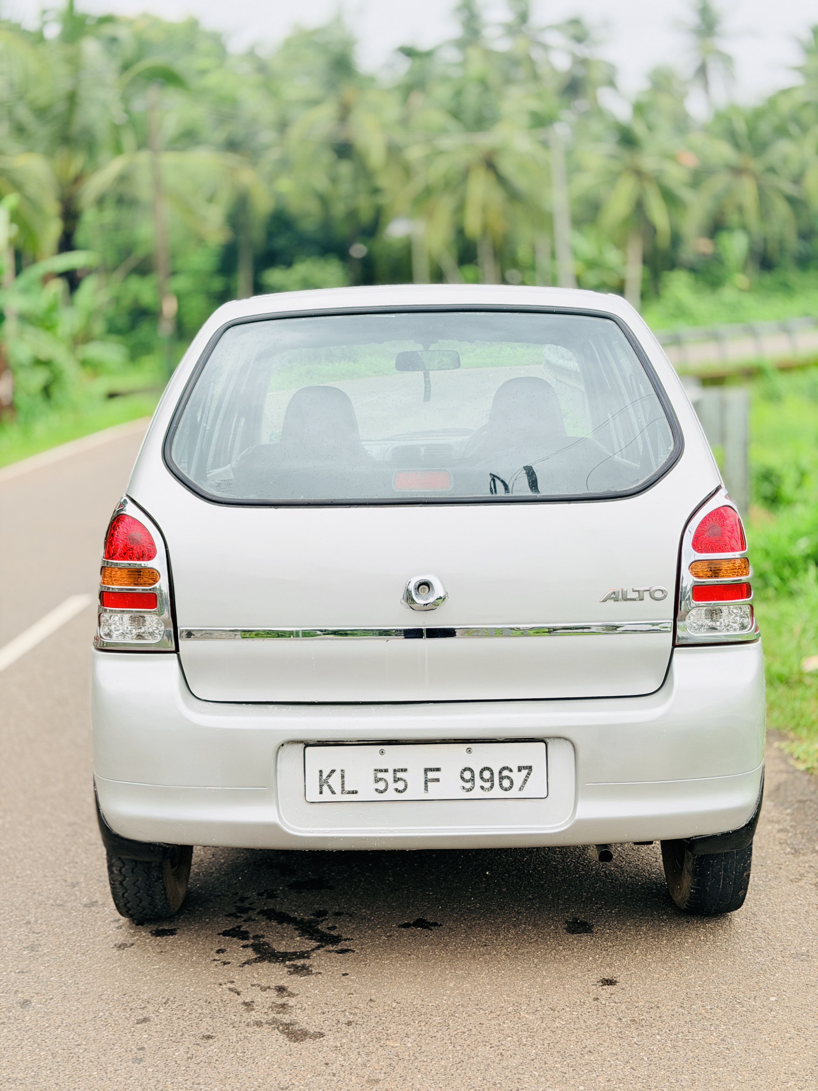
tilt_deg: -8.8
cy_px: 546
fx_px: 1512
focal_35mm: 48
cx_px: 409
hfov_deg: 30.3
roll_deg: +2.9
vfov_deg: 39.7
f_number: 1.78
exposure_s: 1/951
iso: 64
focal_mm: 6.76
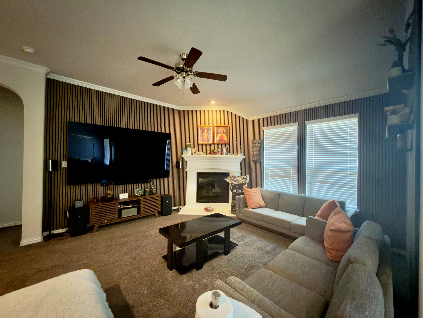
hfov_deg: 102.1
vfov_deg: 85.7
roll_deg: -0.7
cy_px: 159
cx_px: 212
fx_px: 171
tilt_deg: +0.4
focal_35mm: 14
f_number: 2.2
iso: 500
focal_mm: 2.22
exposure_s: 1/17
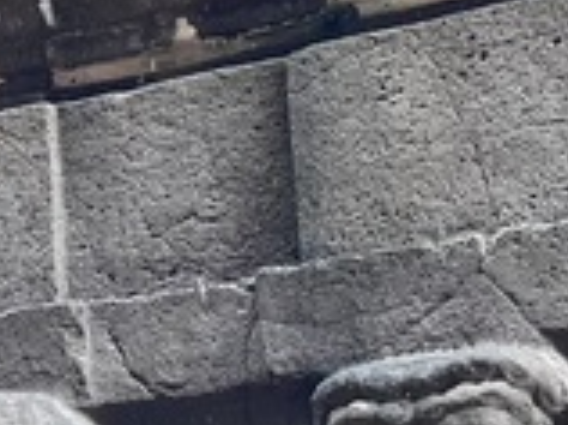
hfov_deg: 10.7
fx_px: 2769
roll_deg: +0.4
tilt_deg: +21.9
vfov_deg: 8.7
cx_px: -568
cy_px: -11
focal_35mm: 169
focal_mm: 5.1
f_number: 1.6
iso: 40
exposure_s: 1/122
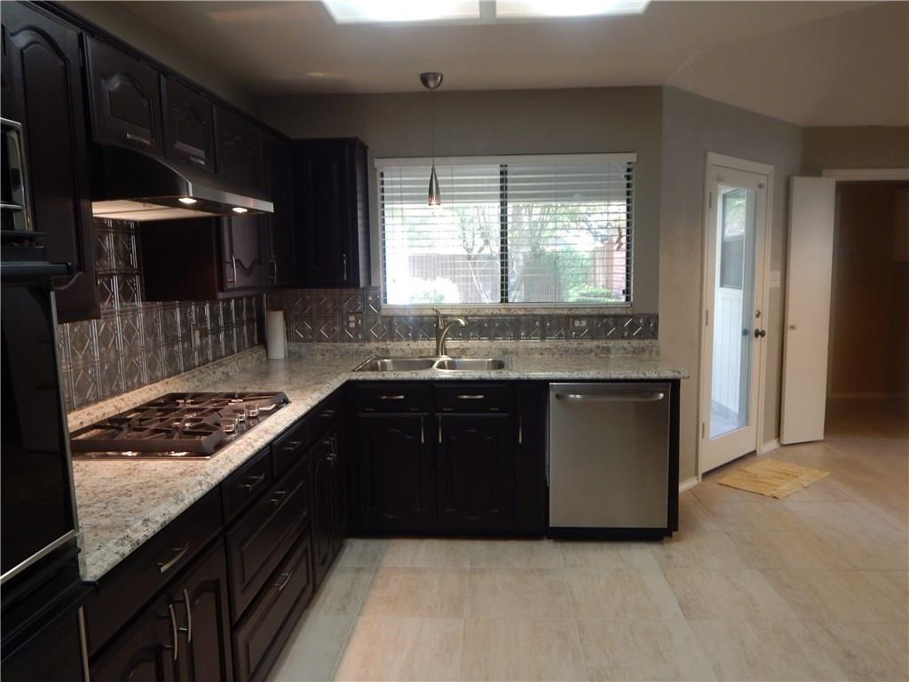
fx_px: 656
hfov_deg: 69.4
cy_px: 341
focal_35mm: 25
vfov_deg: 54.9
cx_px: 454
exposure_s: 1/30
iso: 160
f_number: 3.1
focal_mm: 4.5
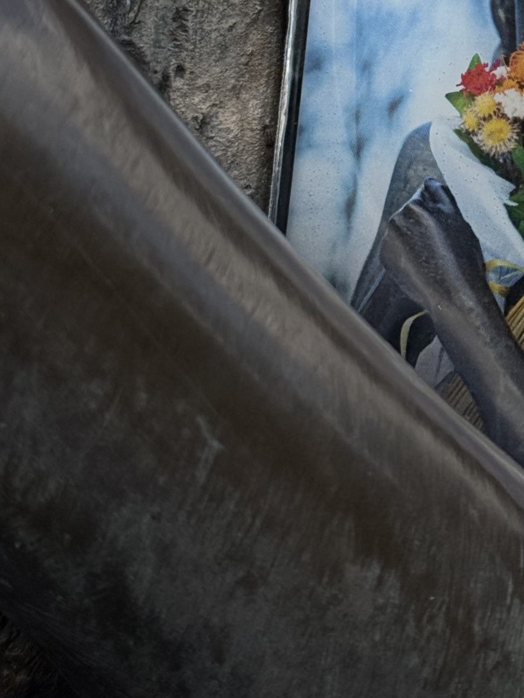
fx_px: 2279
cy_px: 41
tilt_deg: -6.9
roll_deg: -0.7
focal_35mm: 113
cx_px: 498
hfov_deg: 13.0
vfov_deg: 17.1
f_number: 1.78
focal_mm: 6.76
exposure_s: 1/2146
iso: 64
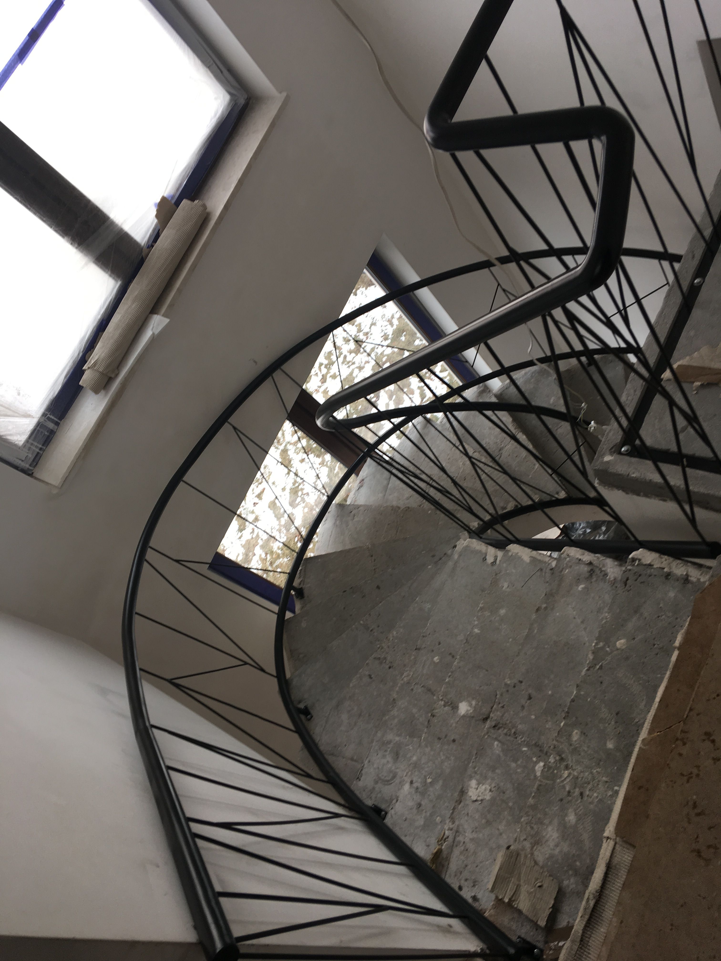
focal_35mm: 29
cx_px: 360
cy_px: 480
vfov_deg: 61.7
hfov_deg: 48.2
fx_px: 805
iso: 25
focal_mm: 4.15
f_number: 2.2
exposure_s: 1/50
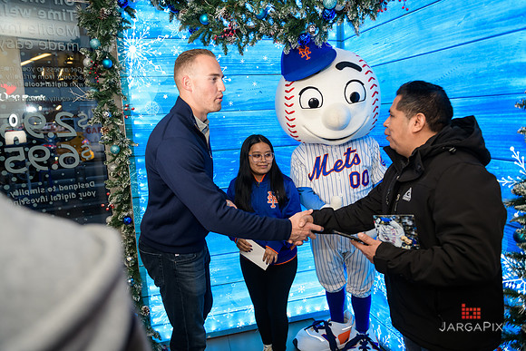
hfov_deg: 69.4
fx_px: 380
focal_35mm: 26
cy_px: 176
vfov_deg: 49.6
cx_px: 263
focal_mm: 26
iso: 400
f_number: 3.2
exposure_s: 1/125
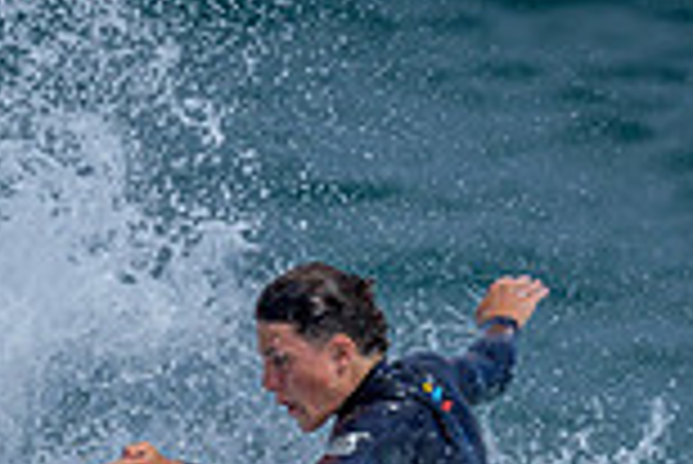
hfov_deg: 0.5
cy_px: 604
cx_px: 60
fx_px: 79364
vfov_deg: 0.3
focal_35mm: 4119
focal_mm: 800
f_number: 6.3
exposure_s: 1/2500
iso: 220
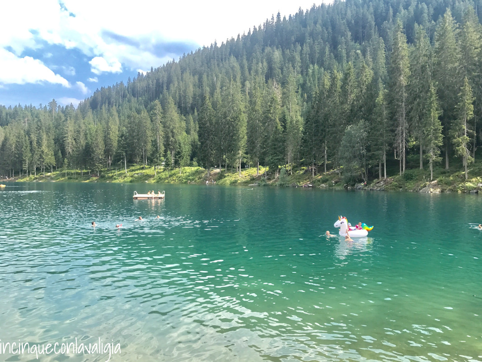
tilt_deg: +0.2
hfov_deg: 63.4
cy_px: 181
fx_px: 390
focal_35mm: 28
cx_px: 241
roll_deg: +0.3
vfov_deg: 49.7
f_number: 1.8
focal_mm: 3.99
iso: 20
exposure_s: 1/977
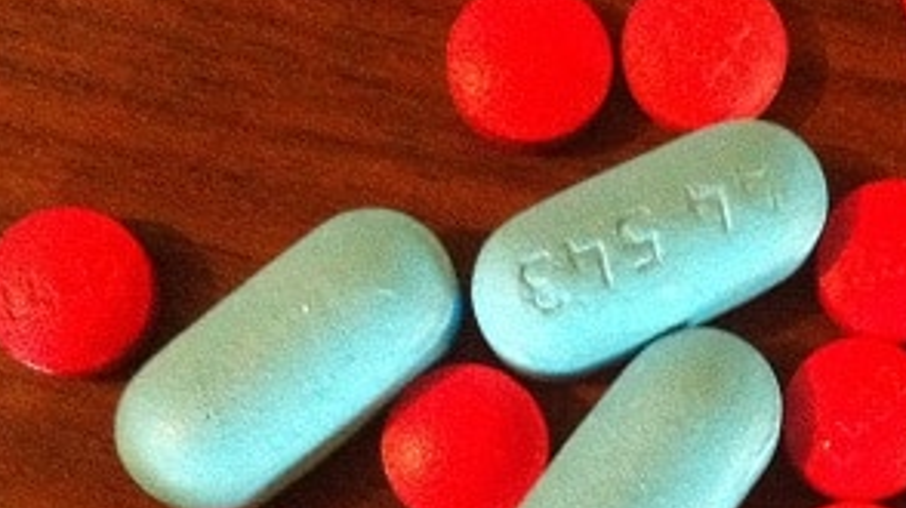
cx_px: 663
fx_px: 2017
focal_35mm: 84
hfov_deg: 25.1
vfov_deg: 14.1
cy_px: 530
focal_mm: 3.85
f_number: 2.8
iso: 1000
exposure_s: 1/15
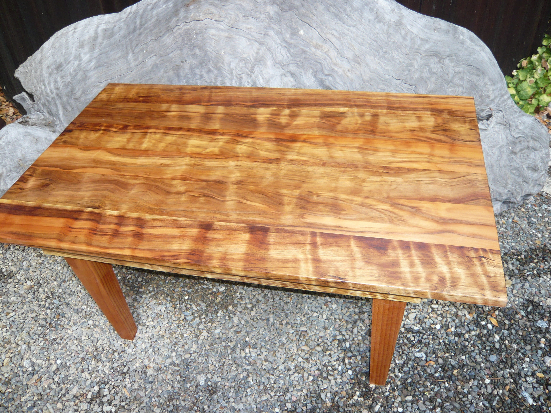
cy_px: 206
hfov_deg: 63.4
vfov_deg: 49.7
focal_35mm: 28
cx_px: 276
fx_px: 446
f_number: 2.8
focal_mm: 4.6
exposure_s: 1/200
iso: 100
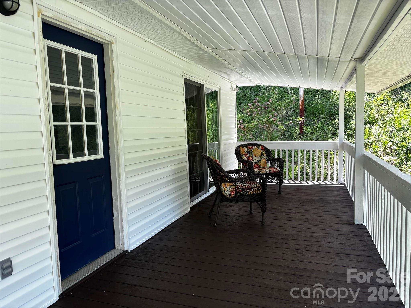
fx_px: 309
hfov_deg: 67.3
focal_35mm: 26
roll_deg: +0.8
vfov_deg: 53.1
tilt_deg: -5.6
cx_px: 206
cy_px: 154
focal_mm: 5.96
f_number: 1.6
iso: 40
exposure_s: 1/244
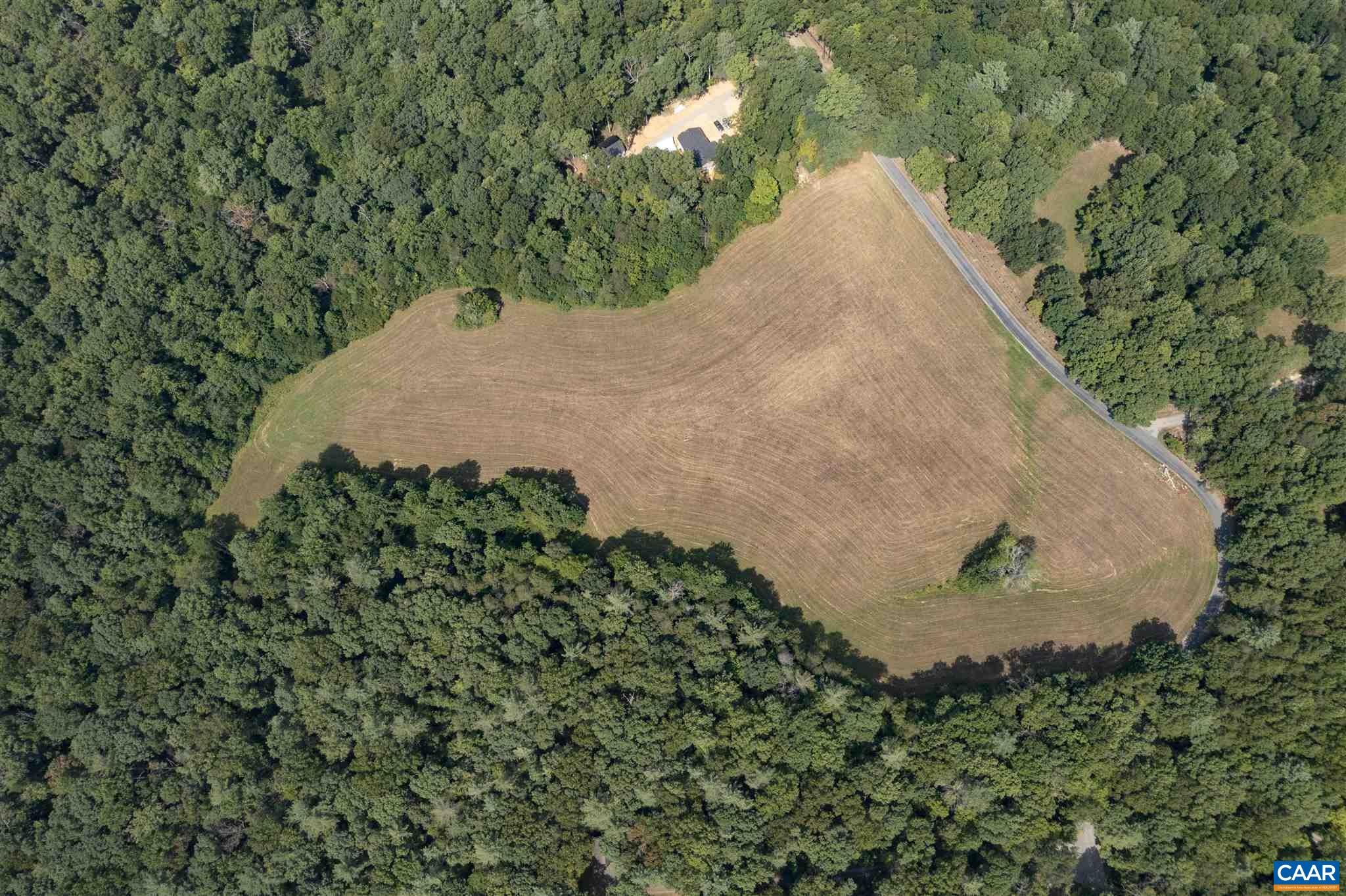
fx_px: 1046
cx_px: 673
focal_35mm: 28
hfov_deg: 65.5
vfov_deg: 46.4
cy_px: 448
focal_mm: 10.26
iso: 100
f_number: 5.6
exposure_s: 1/320
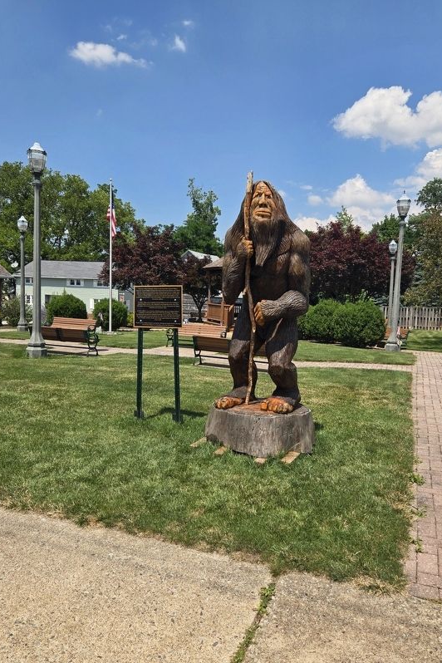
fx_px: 442
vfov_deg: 73.7
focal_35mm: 24
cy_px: 332
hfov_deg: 53.1
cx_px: 224
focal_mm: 5.4
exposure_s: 1/2010
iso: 25
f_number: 1.8
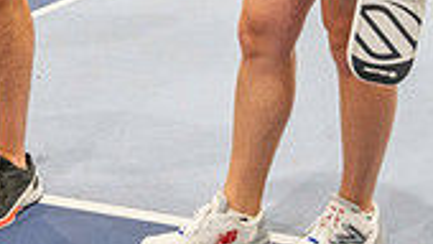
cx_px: 301
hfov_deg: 15.0
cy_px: -200
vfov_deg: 8.2
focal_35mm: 143
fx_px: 1643
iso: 3200
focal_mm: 40
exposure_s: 1/200
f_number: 4.5
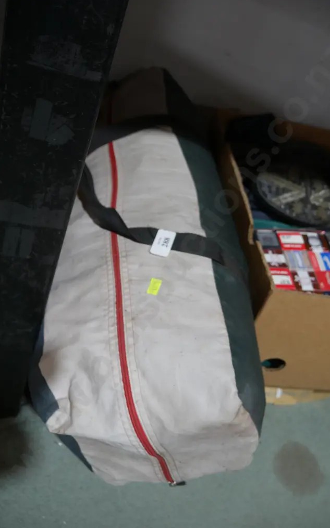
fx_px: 432
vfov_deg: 62.9
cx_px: 180
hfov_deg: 41.8
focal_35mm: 30
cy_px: 263
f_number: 3.5
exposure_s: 1/60
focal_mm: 14
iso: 320
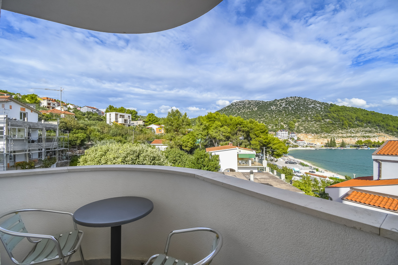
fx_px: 166
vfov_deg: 77.3
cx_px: 199
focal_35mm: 15
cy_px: 132
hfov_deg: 100.4
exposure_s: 1/320
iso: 100
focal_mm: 10
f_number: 7.1
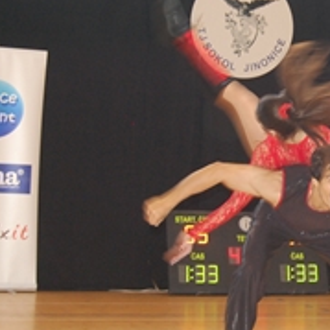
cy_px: 151
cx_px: 297
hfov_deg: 15.1
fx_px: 1230
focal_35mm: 114
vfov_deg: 15.3
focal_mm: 32
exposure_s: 1/60
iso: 900
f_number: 4.5
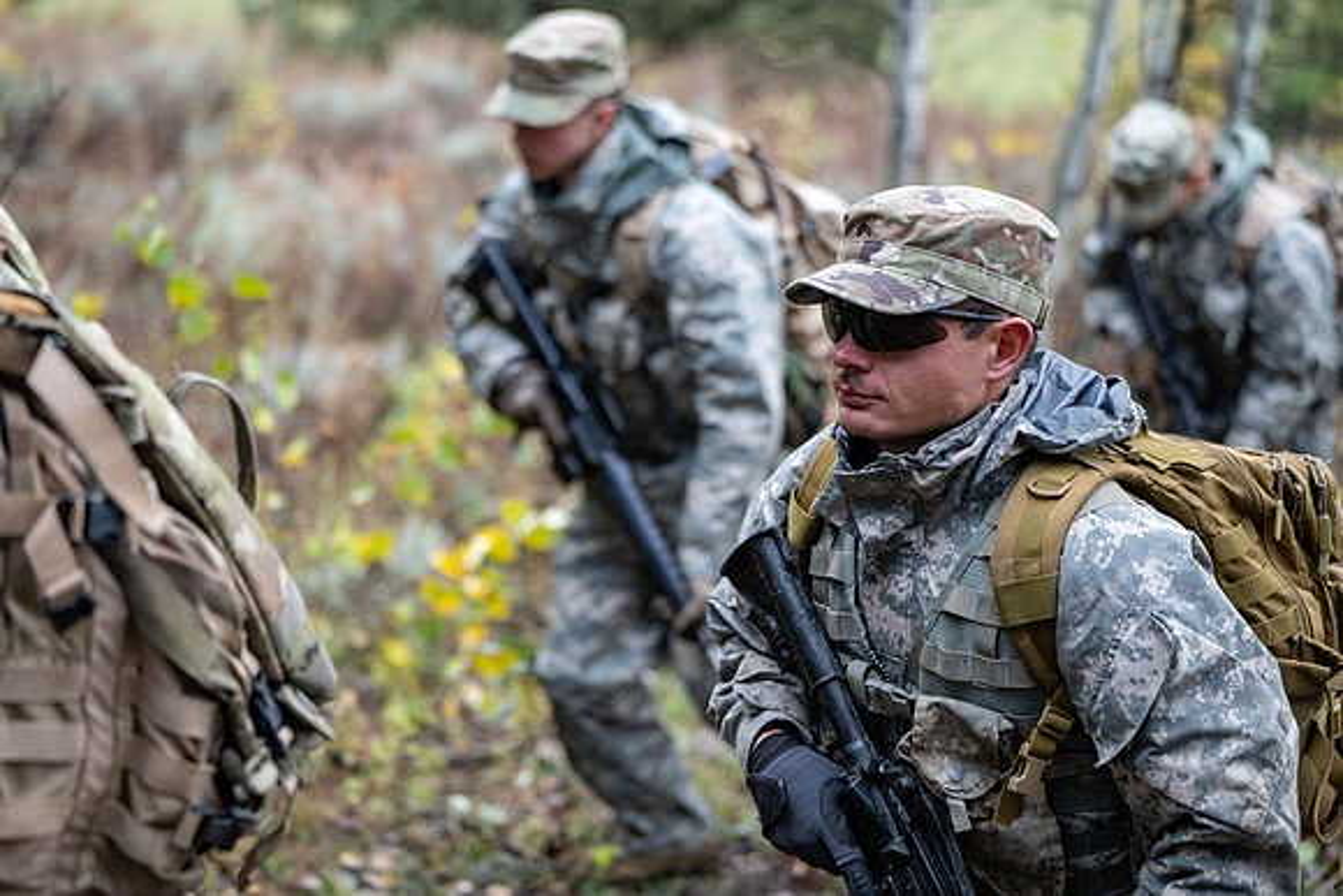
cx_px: 672
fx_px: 2910
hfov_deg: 26.0
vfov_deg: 17.5
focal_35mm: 78
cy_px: 448
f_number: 2.8
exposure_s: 1/500
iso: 1000
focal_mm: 78
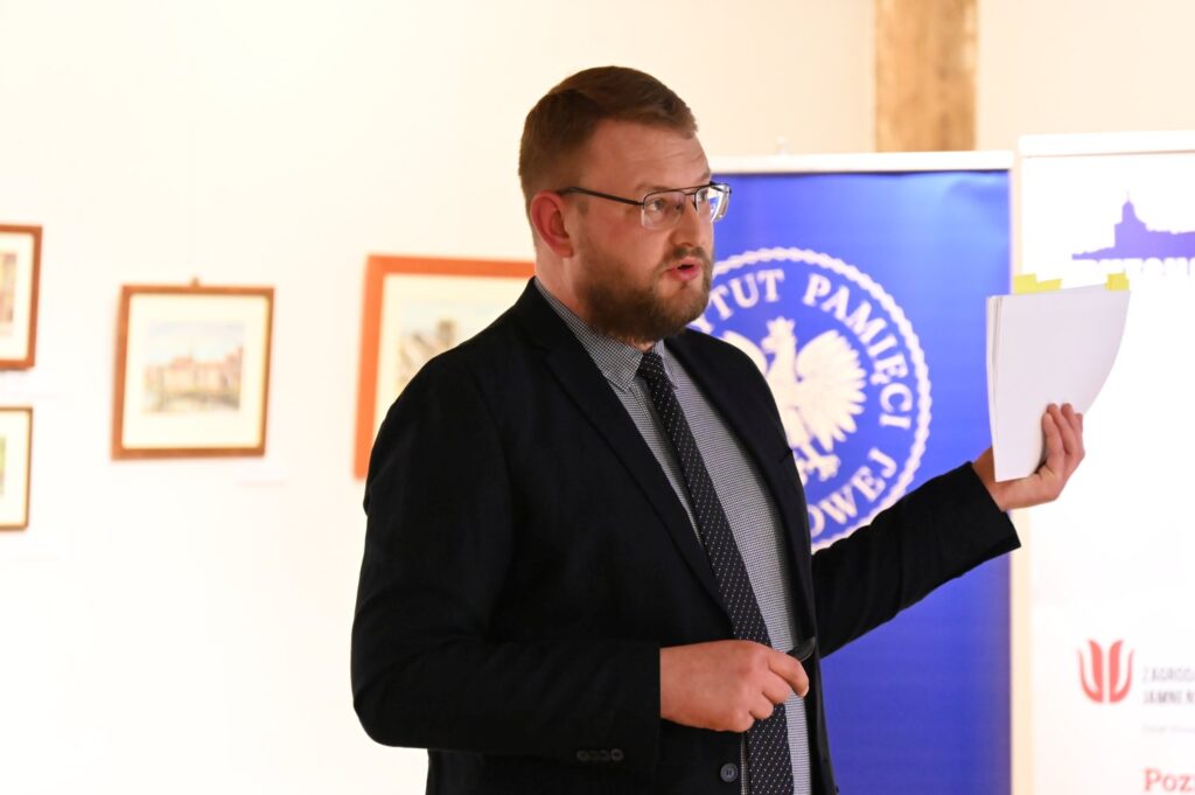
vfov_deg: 8.8
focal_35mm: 155
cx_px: 598
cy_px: 398
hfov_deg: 13.3
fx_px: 5141
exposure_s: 1/100
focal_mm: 155
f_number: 6.3
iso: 12800
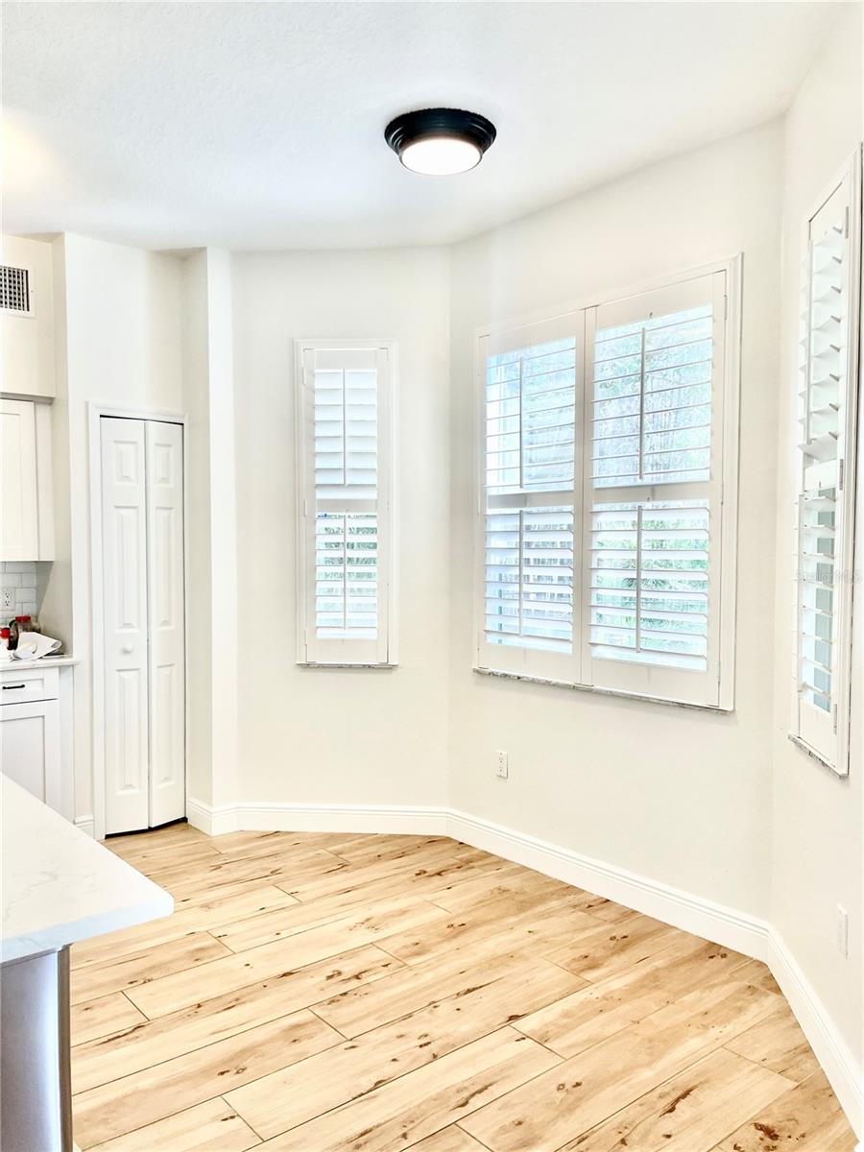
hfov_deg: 53.1
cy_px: 576
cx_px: 432
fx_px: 865
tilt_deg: -1.7
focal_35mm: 26
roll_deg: -0.3
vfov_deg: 67.3
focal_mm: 4.2
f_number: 1.6
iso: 50
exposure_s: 1/120
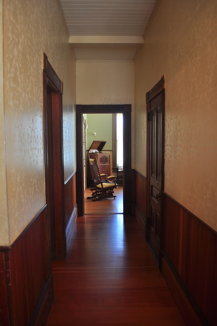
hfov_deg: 47.9
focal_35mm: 27
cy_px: 163
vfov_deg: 67.4
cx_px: 108
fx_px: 244
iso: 200
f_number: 3.5
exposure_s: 1/15
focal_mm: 18
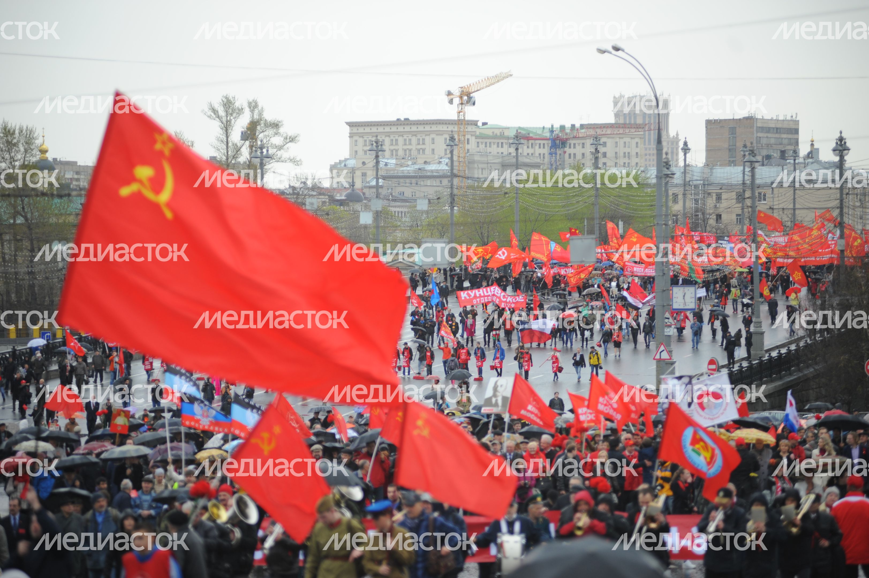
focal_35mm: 155
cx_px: 434
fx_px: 3739
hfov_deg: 13.3
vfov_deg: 8.8
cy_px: 289
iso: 250
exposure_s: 1/400
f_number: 2.8
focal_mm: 155
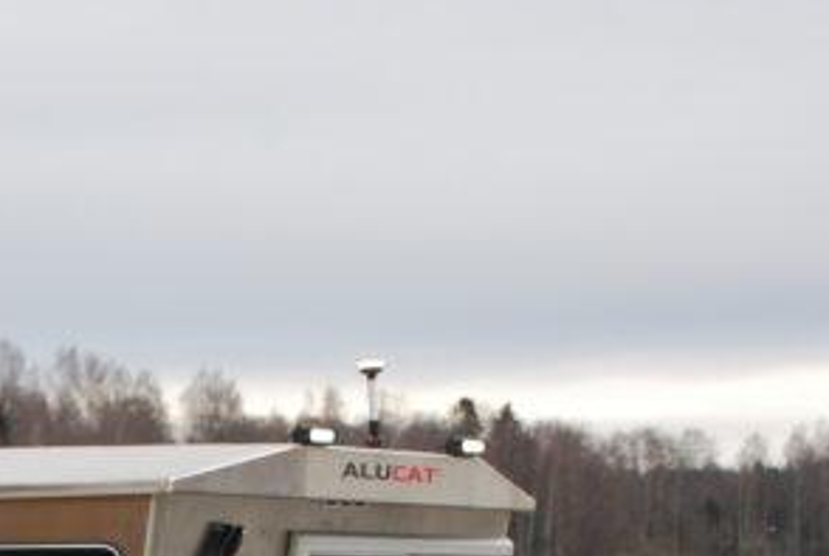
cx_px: 152
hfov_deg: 12.2
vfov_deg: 8.0
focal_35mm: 167
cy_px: 890
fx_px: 3851
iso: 200
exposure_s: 1/60
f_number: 8
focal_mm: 32
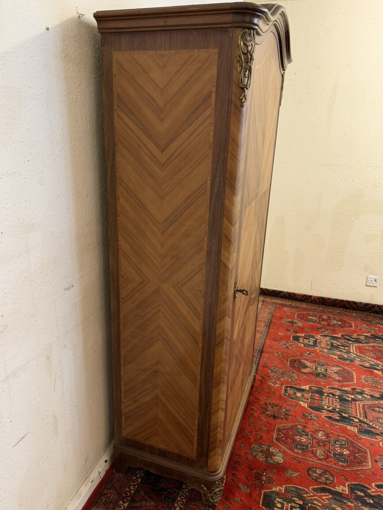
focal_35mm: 25
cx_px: 192
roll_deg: -2.2
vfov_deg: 69.4
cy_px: 251
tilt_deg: -18.6
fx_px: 369
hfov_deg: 54.9
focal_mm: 6.76
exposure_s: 1/50
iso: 125
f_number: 1.78
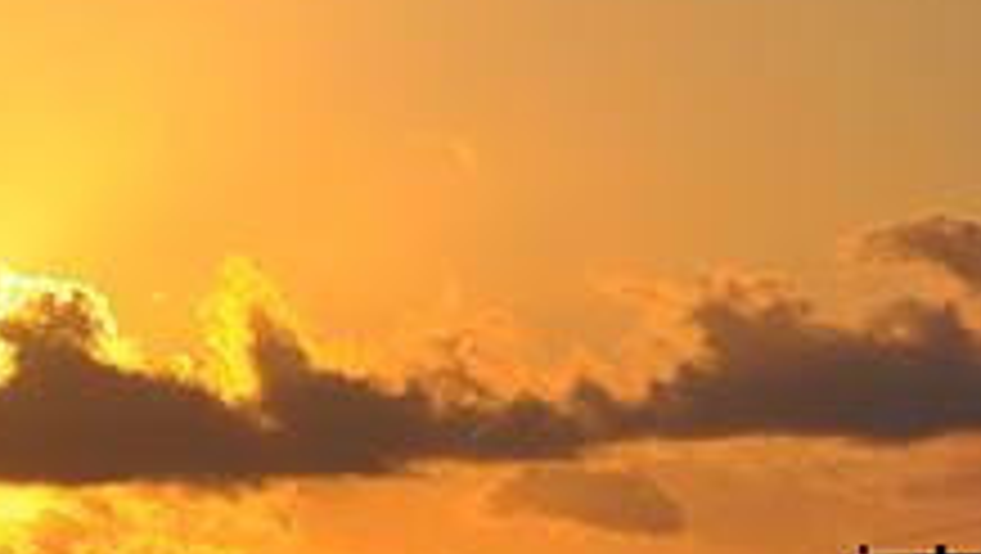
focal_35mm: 438
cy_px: 403
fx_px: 11412
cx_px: -90
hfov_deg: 4.9
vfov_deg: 2.8
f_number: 10
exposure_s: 1/400
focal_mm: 105
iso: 200
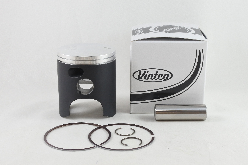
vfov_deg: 31.2
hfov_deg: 45.4
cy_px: 82
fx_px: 296
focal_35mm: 43
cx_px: 124
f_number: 4.5
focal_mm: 16.1
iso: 500
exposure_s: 1/125
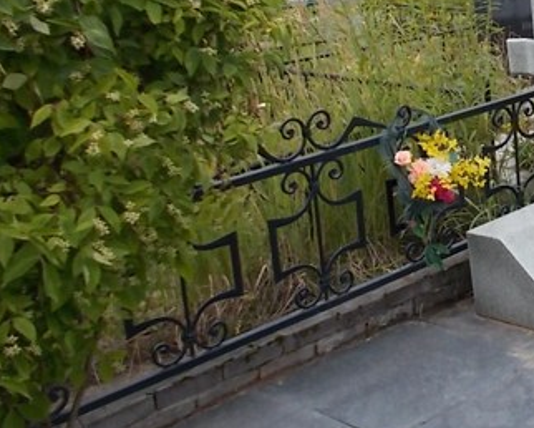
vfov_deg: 24.0
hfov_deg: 27.3
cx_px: 595
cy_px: 119
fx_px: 996
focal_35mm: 63
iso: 80
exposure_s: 1/80
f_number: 8
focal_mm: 4.6
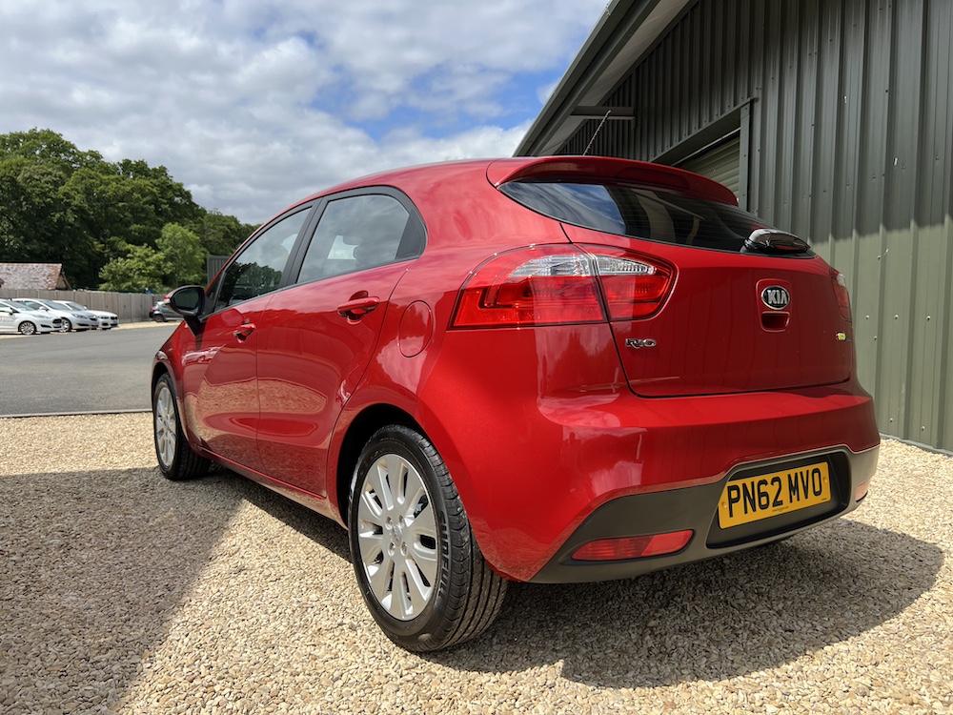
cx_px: 476
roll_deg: +0.5
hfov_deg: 67.3
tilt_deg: -4.7
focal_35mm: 26
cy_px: 358
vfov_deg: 53.1
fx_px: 716
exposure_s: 1/3571
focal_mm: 5.7
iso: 50
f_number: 1.5
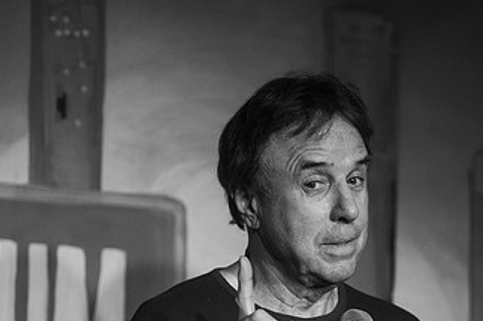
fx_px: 3473
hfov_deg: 7.9
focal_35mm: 259
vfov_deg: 5.3
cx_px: 370
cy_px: 219
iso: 2000
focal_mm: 135
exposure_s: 1/400
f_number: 3.5
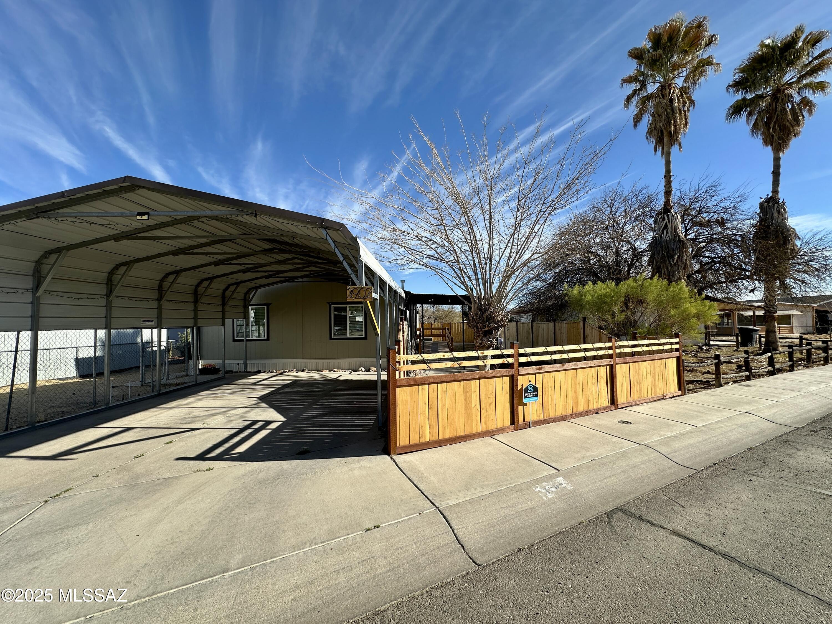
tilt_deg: +1.3
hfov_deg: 102.1
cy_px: 312
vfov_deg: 85.7
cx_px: 416
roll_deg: +0.0
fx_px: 336
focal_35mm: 14
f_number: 2.2
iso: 40
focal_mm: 2.22
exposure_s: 1/1531
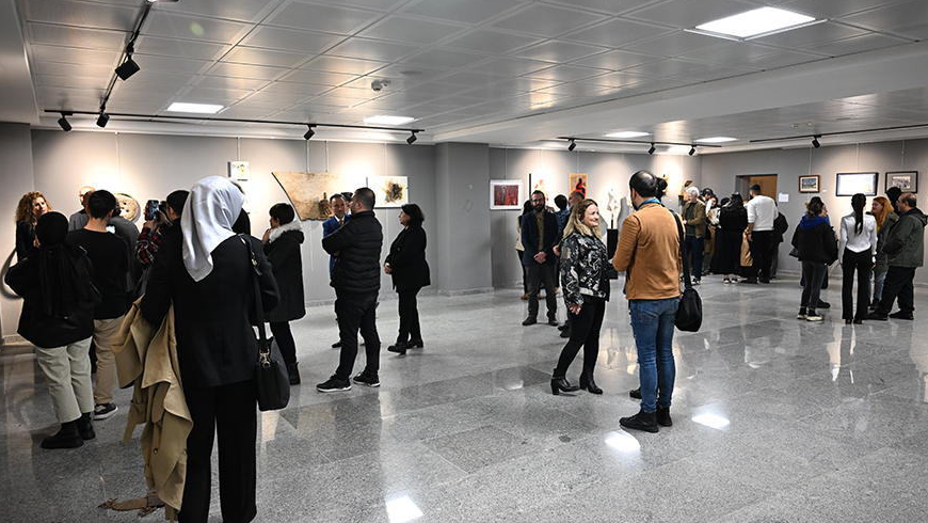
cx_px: 476
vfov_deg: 44.4
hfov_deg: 71.9
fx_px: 640
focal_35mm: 26
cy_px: 264
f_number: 4.5
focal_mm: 24
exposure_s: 1/80
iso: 2000
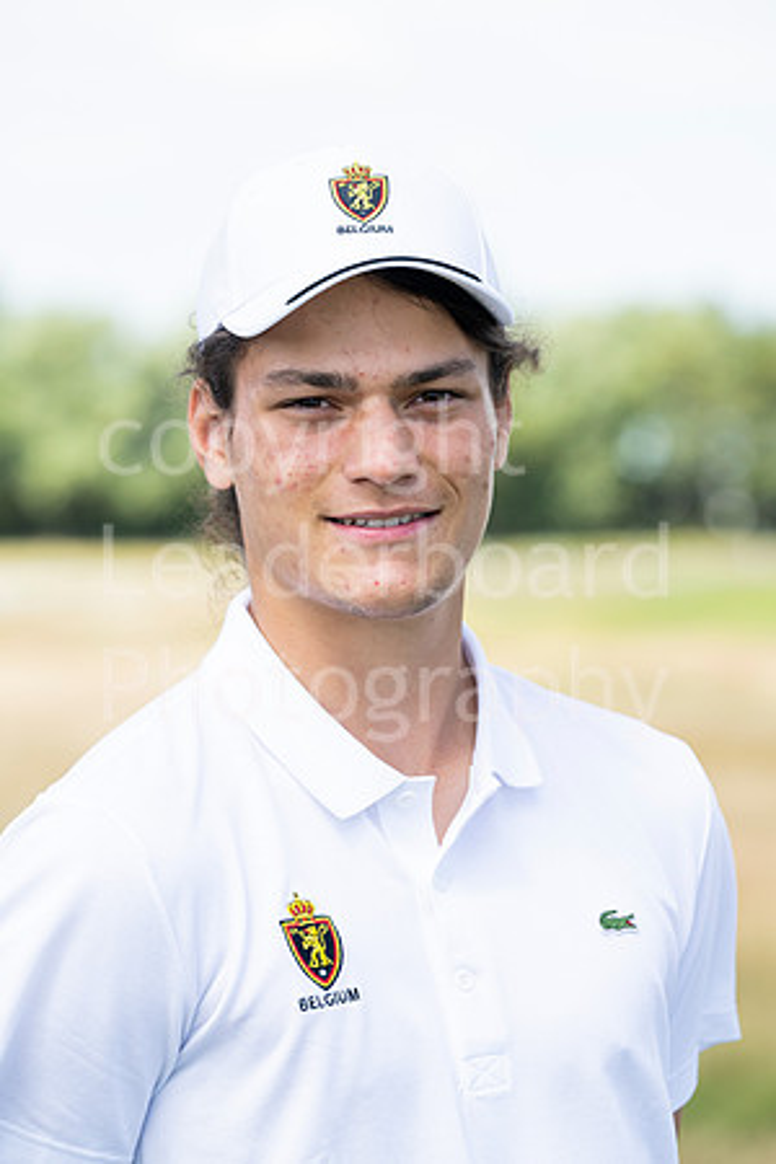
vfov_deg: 13.7
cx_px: 388
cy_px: 582
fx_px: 4850
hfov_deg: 9.1
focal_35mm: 150
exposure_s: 1/1250
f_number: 5
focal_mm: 150
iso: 400
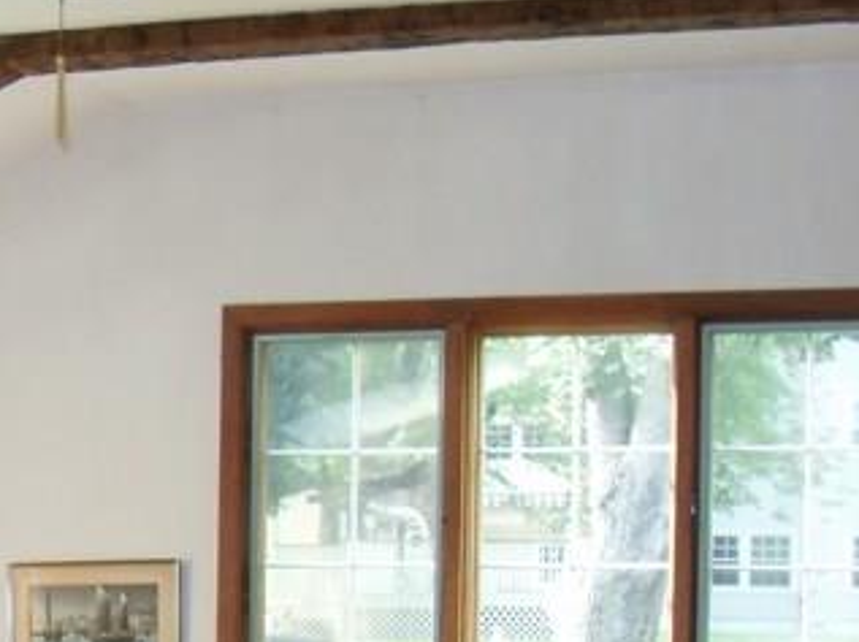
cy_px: 832
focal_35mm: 110
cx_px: 127
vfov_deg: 13.0
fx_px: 2727
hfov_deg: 17.7
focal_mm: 6.3
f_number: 2.8
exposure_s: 1/45
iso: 160
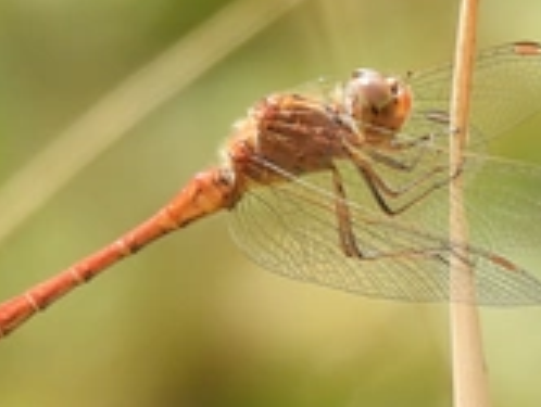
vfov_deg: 0.7
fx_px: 33165
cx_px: 228
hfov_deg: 0.9
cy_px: 88
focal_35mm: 2119
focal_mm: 98.1
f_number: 5
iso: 100
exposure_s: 1/160
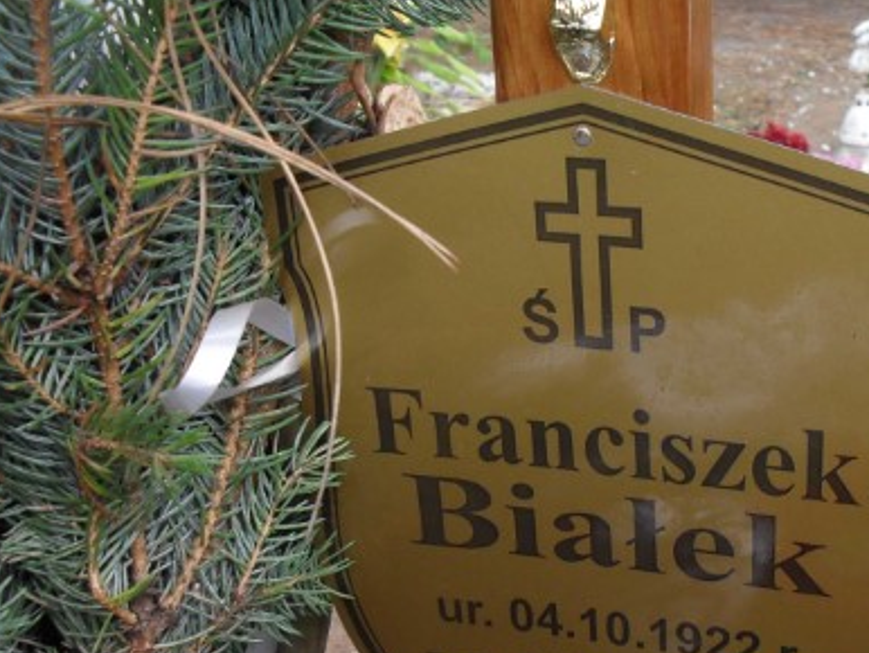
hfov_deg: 32.6
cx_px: 653
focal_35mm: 58
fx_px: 1457
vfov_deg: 24.9
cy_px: 502
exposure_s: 1/45
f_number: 3.2
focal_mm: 6.3
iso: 120
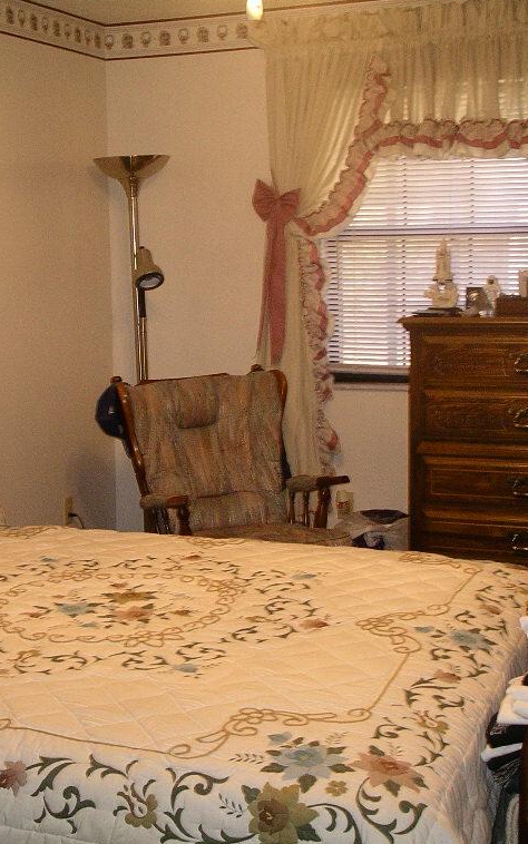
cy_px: 419
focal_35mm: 53
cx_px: 157
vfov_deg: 38.2
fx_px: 1220
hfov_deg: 24.3
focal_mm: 7.8
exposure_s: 1/40
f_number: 2.8
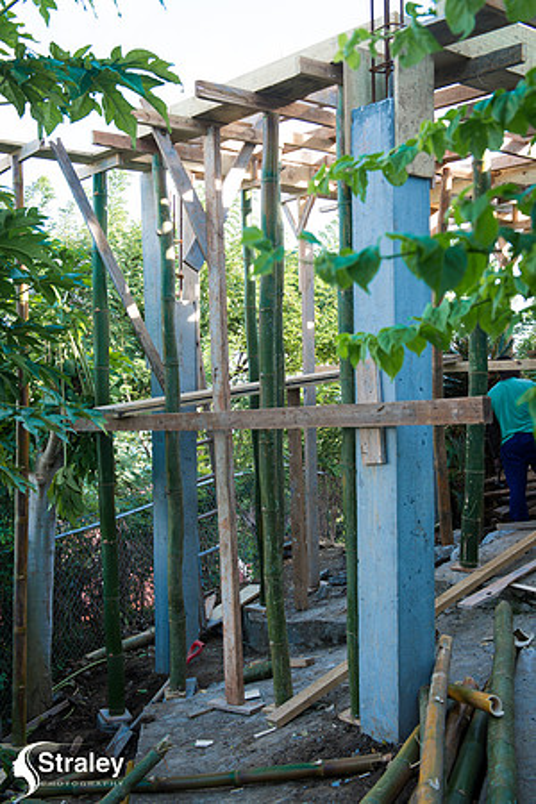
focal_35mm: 38
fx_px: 849
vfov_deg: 50.7
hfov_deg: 35.1
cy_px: 402
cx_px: 268
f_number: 6.3
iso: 250
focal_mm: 38
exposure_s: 1/125
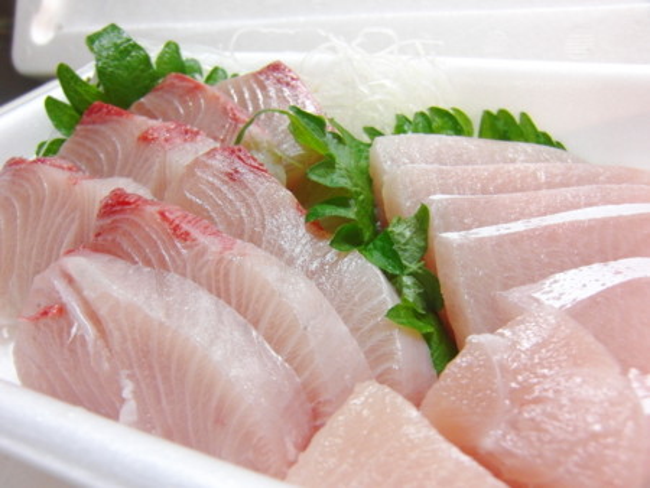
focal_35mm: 30
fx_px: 564
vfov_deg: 46.8
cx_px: 325
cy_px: 244
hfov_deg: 59.9
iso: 400
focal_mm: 5.2
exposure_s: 1/15
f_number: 3.5
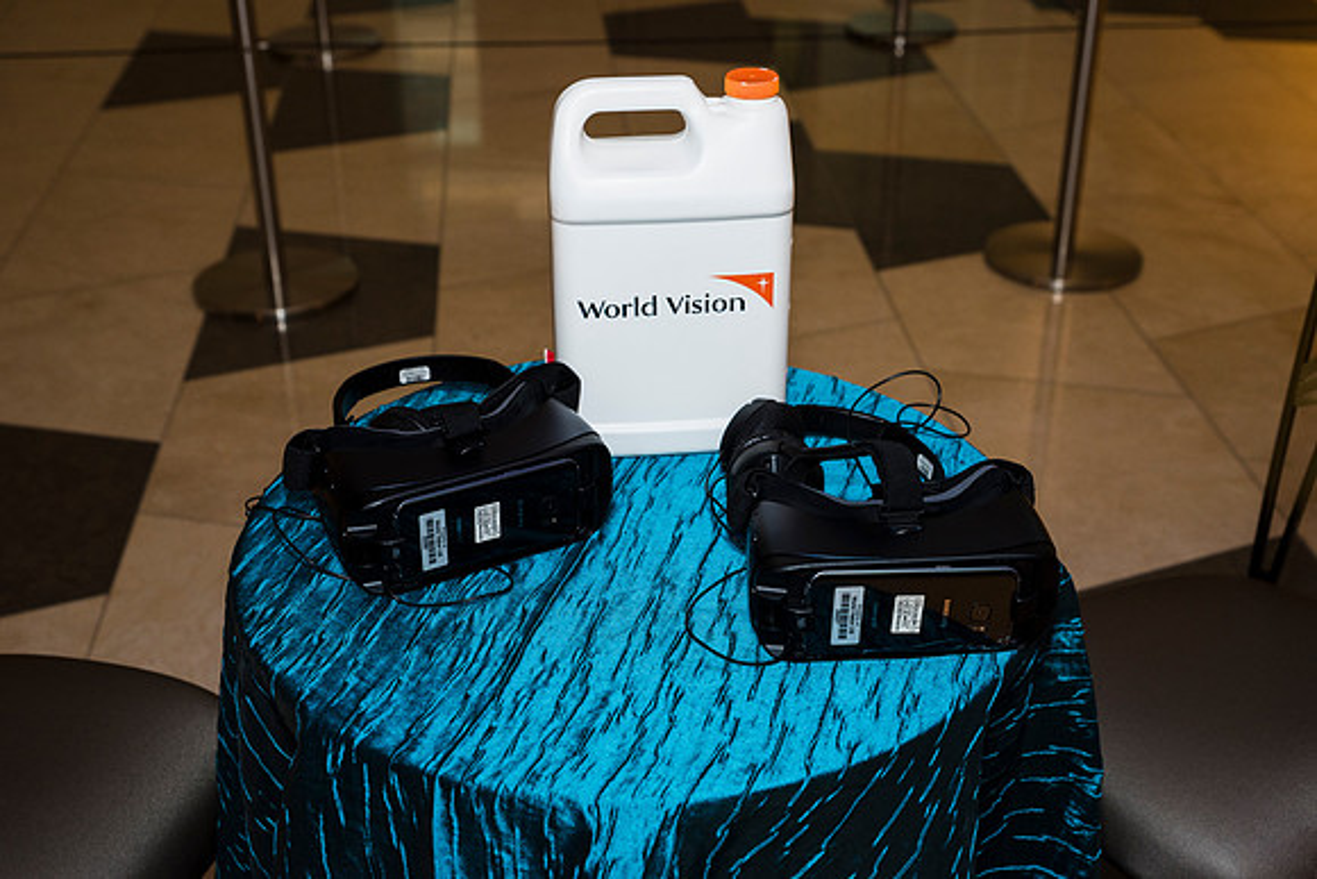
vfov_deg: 29.3
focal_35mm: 46
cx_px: 658
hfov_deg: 42.7
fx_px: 1683
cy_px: 440
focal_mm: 46
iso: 800
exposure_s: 1/125
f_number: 4.5
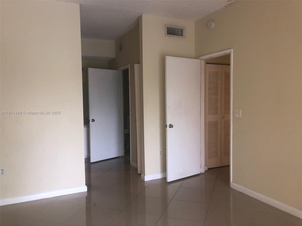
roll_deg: +0.3
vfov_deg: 49.7
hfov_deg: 63.4
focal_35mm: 28
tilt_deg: -3.8
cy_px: 113
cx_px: 151
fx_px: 244
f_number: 1.8
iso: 40
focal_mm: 3.99
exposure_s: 1/15
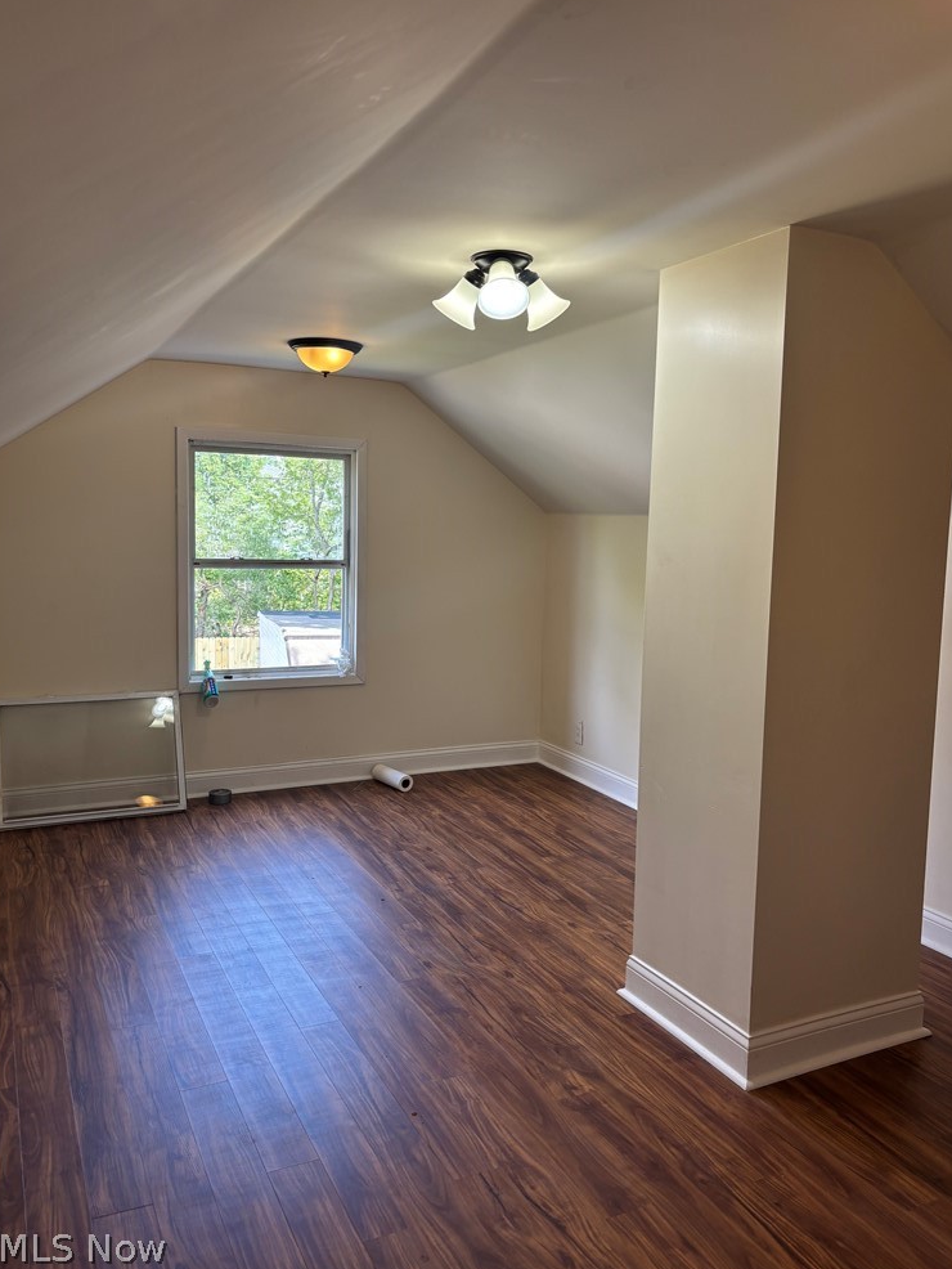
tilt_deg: -7.1
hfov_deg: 51.4
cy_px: 619
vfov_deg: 65.3
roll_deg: -2.4
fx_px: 990
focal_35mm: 27
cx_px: 482
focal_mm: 5.96
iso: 64
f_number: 1.6
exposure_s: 1/120
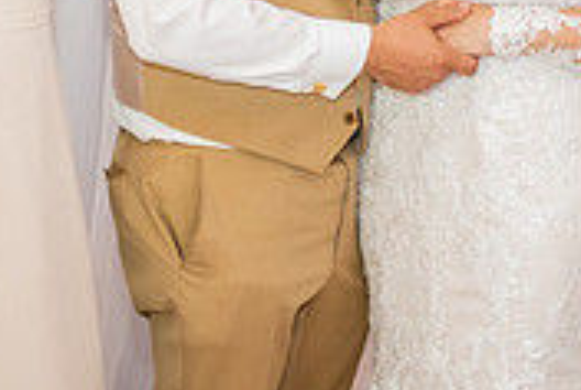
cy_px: -124
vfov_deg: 8.6
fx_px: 2554
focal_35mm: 158
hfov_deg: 13.0
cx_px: 380
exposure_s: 1/160
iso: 1000
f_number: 2.8
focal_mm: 48
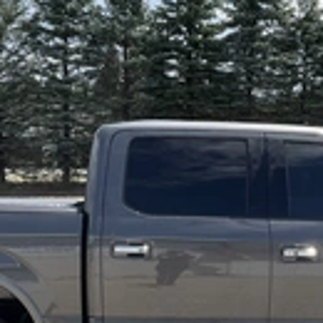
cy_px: 241
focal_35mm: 79
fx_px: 834
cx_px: 216
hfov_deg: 21.8
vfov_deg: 21.7
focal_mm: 3
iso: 25
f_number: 1.8
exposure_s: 1/1342
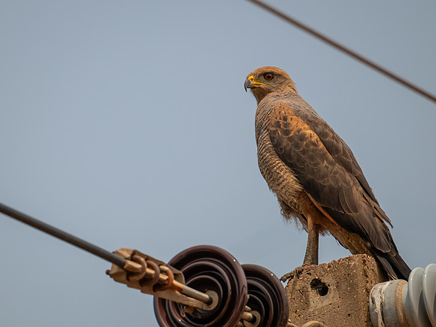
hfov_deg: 2.0
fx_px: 12484
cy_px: 154
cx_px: 142
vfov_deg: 1.5
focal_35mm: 991
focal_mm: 560
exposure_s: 1/4000
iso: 500
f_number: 6.3
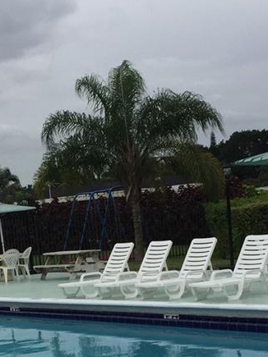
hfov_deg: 18.2
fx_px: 826
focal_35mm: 80
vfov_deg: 23.3
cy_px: 370
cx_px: 30
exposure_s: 1/2198
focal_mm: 4.15
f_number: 2.2
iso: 32
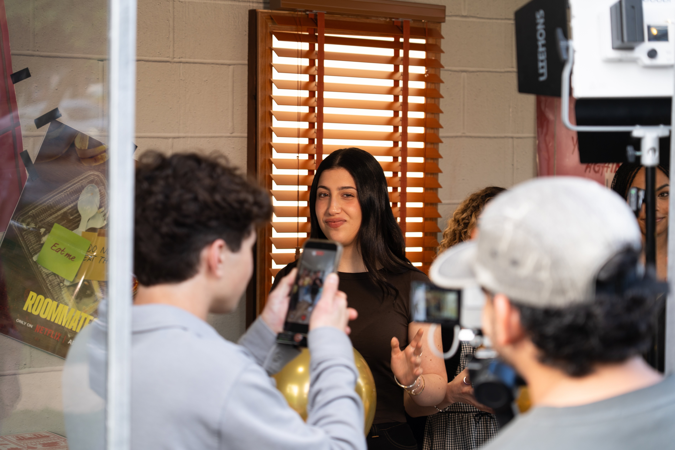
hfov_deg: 25.7
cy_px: 225
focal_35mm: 79
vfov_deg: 17.3
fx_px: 1481
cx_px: 338
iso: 160
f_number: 4
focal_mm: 79
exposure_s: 1/160
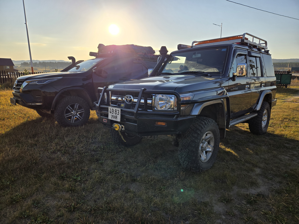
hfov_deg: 73.9
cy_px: 112
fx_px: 199
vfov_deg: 58.9
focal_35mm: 23
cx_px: 150
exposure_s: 1/2378
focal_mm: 5.4
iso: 25
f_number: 1.8
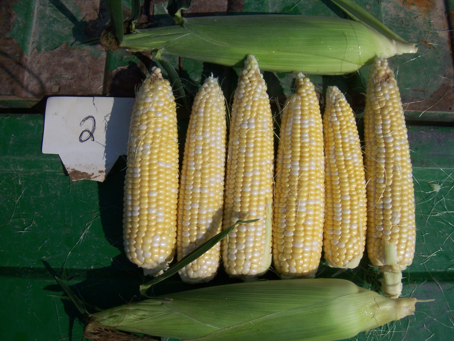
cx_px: 227
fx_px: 499
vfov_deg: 37.8
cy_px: 170
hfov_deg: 48.9
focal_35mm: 38
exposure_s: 1/640
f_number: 7.1
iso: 64
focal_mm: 6.3
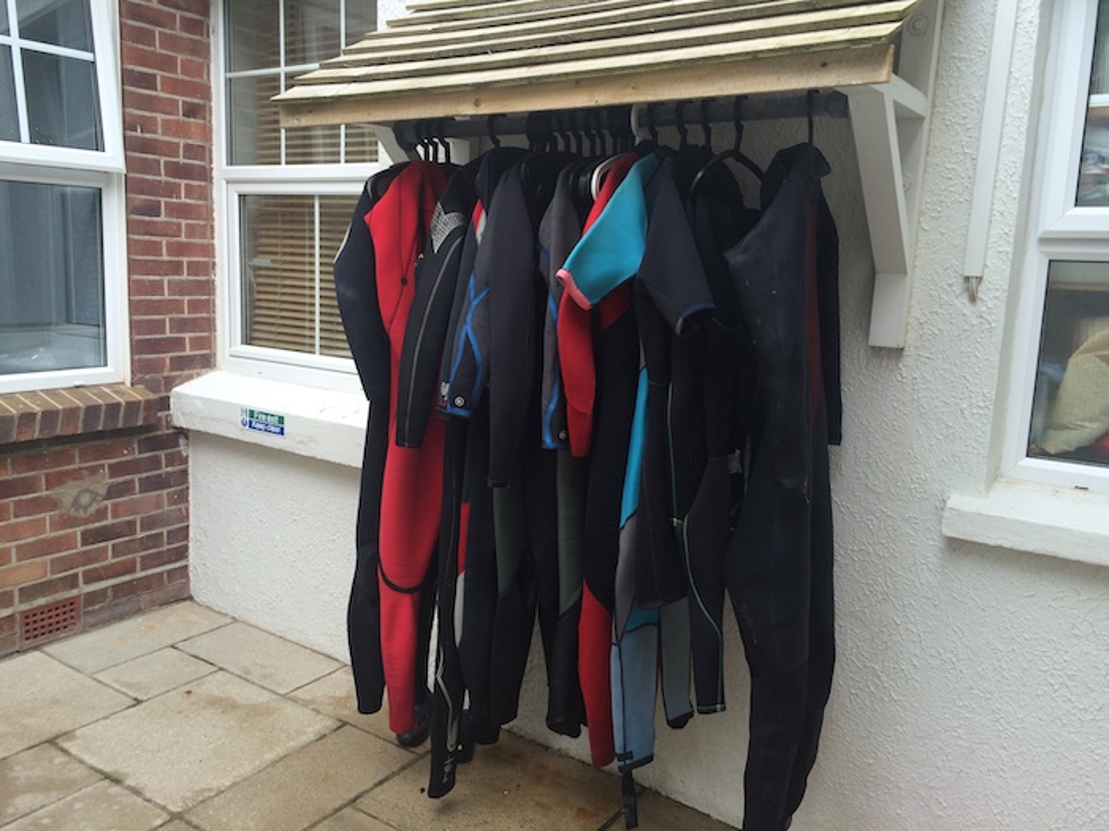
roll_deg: -1.4
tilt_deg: -12.9
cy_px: 416
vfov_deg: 48.2
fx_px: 929
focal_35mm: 29
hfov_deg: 61.7
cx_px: 554
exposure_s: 1/256
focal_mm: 4.15
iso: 32
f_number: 2.2
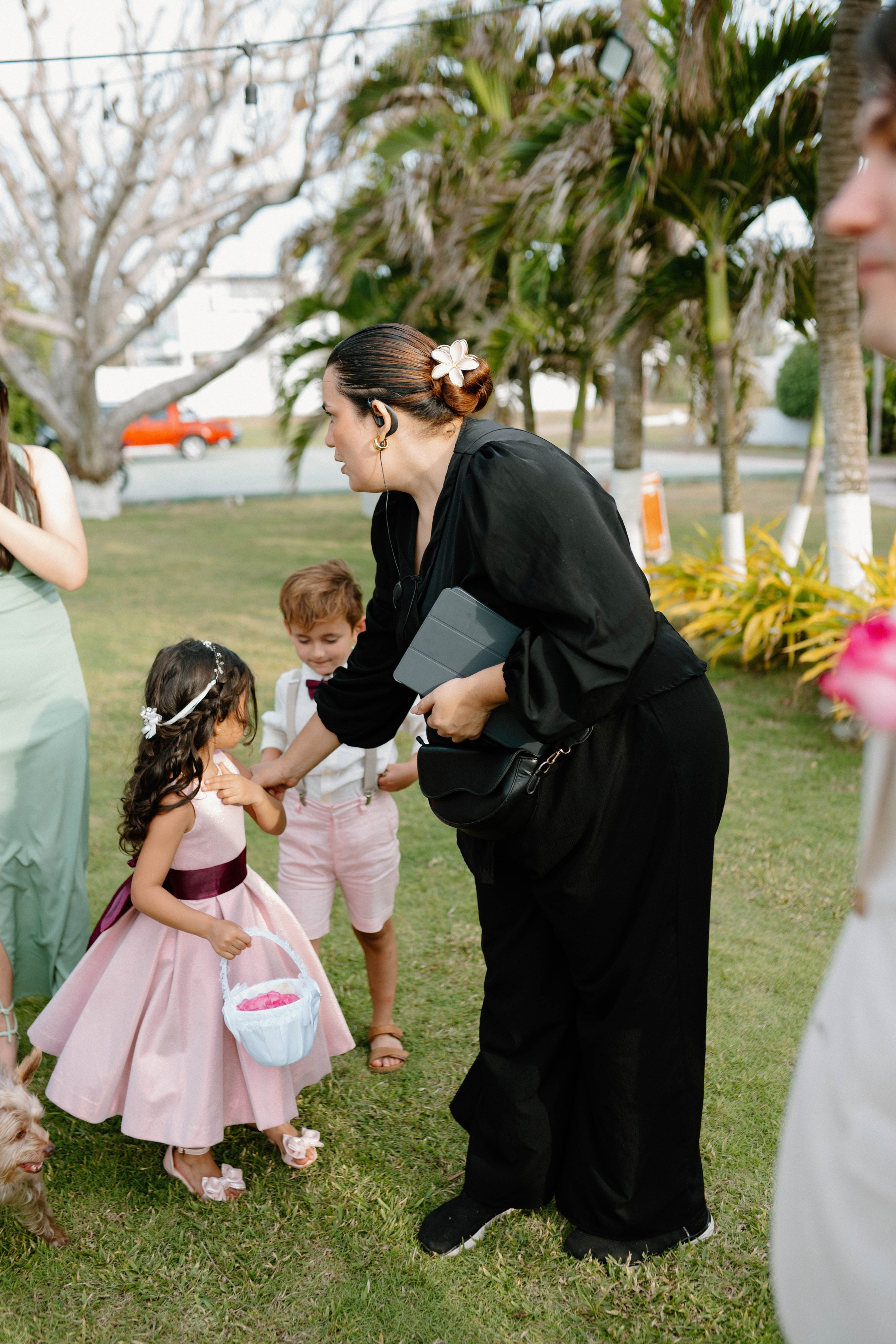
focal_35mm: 35
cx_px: 448
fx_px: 1307
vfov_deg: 54.4
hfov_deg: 37.9
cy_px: 672
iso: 50
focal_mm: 35
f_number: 2.2
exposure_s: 1/250
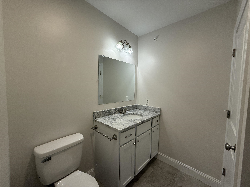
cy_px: 94
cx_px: 125
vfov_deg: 85.7
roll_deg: -1.0
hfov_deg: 102.1
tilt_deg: -3.9
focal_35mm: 14
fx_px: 101
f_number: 2.2
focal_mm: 2.22
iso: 125
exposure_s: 1/120
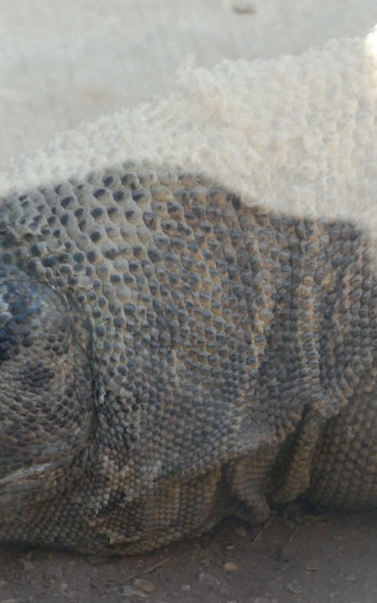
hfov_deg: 4.4
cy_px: 304
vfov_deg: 7.0
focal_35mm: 298
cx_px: -82
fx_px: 4900
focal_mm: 95
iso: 1100
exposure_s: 1/320
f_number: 8
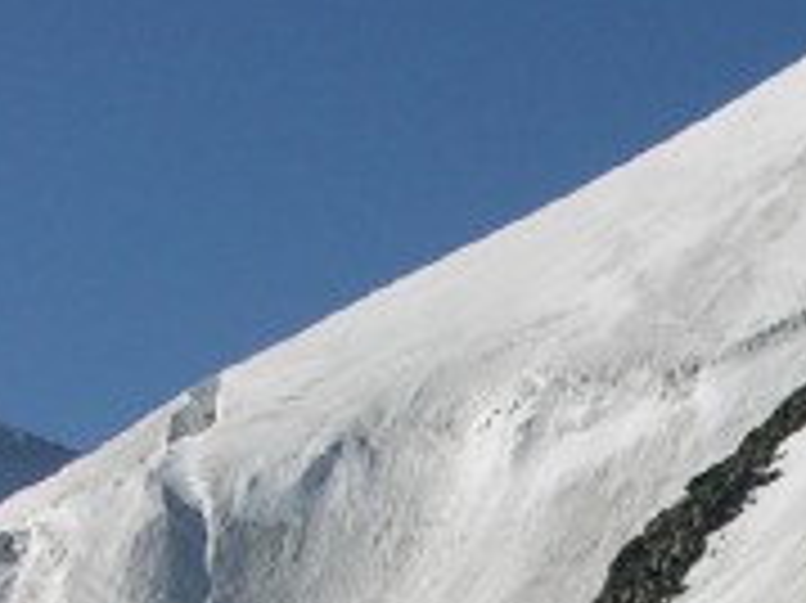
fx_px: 4654
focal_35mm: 200
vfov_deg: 7.3
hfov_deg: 9.9
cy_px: 963
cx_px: 468
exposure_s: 1/356
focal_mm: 8.9
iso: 50
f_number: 7.1
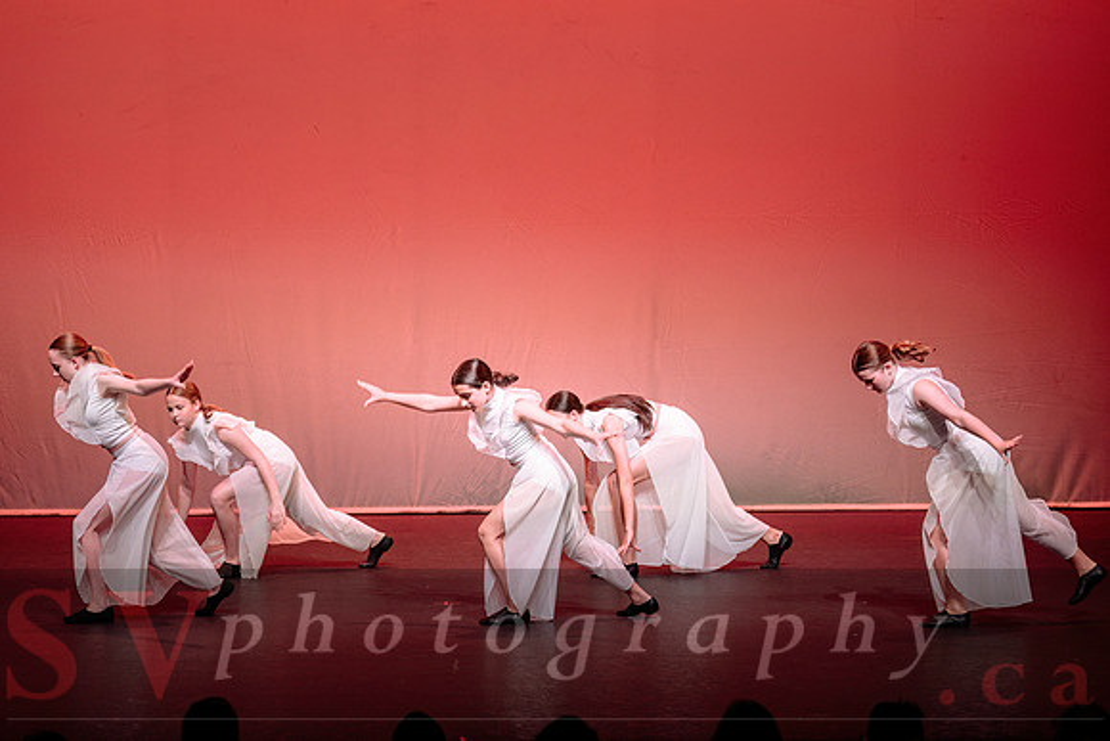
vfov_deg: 11.7
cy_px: 314
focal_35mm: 118
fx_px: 3628
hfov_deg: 17.4
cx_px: 470
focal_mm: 102
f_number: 2.8
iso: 1600
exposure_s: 1/500
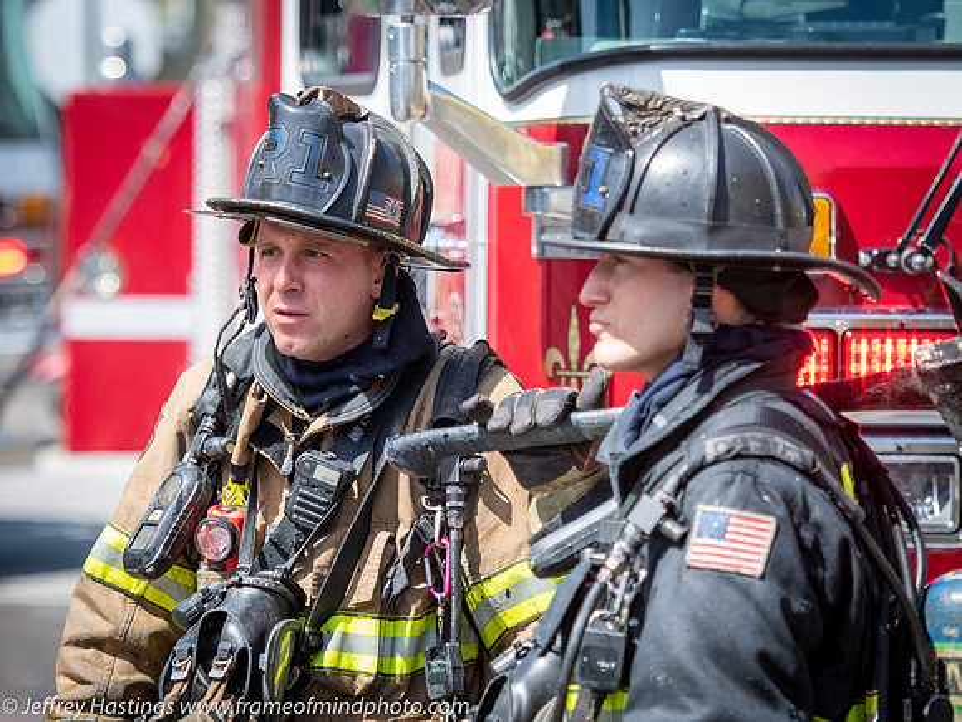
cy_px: 369
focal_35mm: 228
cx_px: 412
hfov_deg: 8.7
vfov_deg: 6.5
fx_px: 6333
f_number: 2.8
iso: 1000
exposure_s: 1/8000
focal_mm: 125
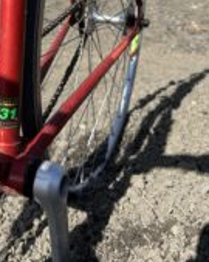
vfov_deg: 35.2
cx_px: 54
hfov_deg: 29.8
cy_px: 26
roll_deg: +4.1
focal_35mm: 50
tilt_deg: -15.2
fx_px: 387
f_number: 1.78
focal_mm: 6.86
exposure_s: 1/3597
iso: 80
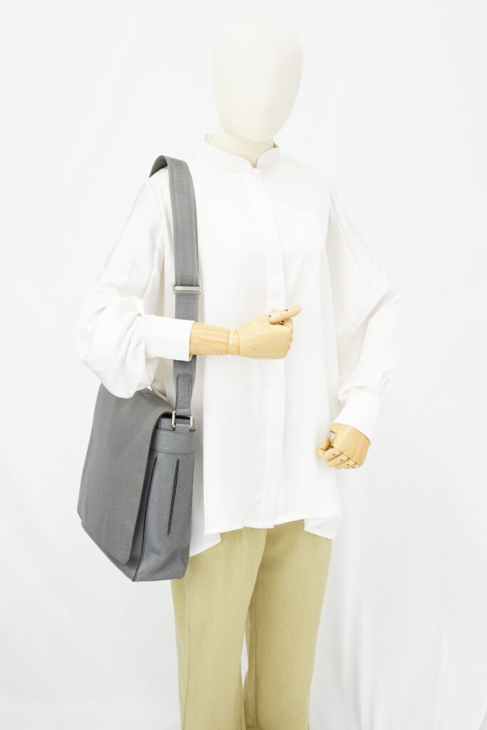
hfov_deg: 27.0
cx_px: 244
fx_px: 1014
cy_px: 365
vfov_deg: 39.6
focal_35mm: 50
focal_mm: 50
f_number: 6.3
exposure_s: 1/8
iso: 640
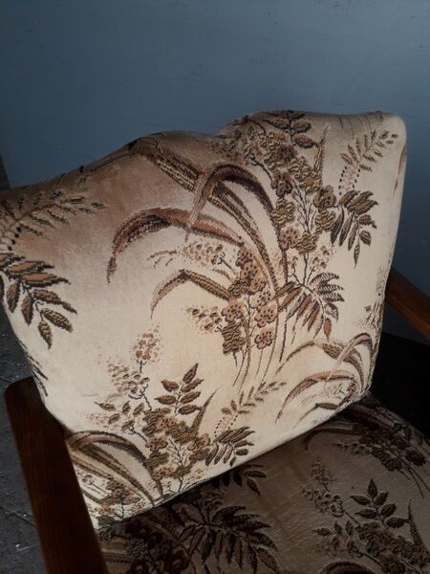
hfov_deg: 51.4
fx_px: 447
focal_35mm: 27
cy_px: 287
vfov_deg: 65.3
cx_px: 215
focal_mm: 3.6
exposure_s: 1/100
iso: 50
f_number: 1.9
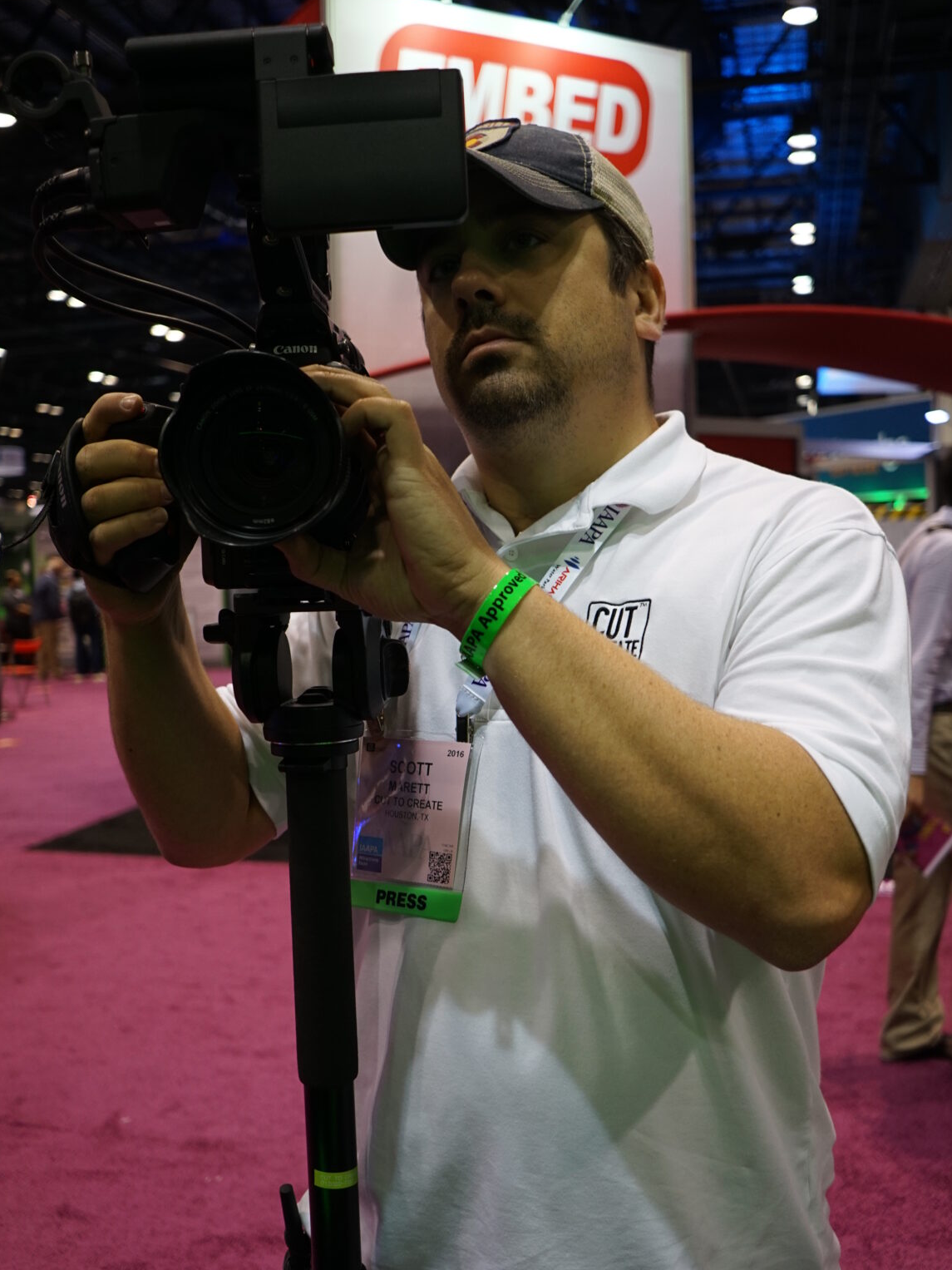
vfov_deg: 53.9
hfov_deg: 41.8
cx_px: 497
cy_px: 661
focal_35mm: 34
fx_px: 1247
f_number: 2.8
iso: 400
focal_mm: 20
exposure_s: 1/60
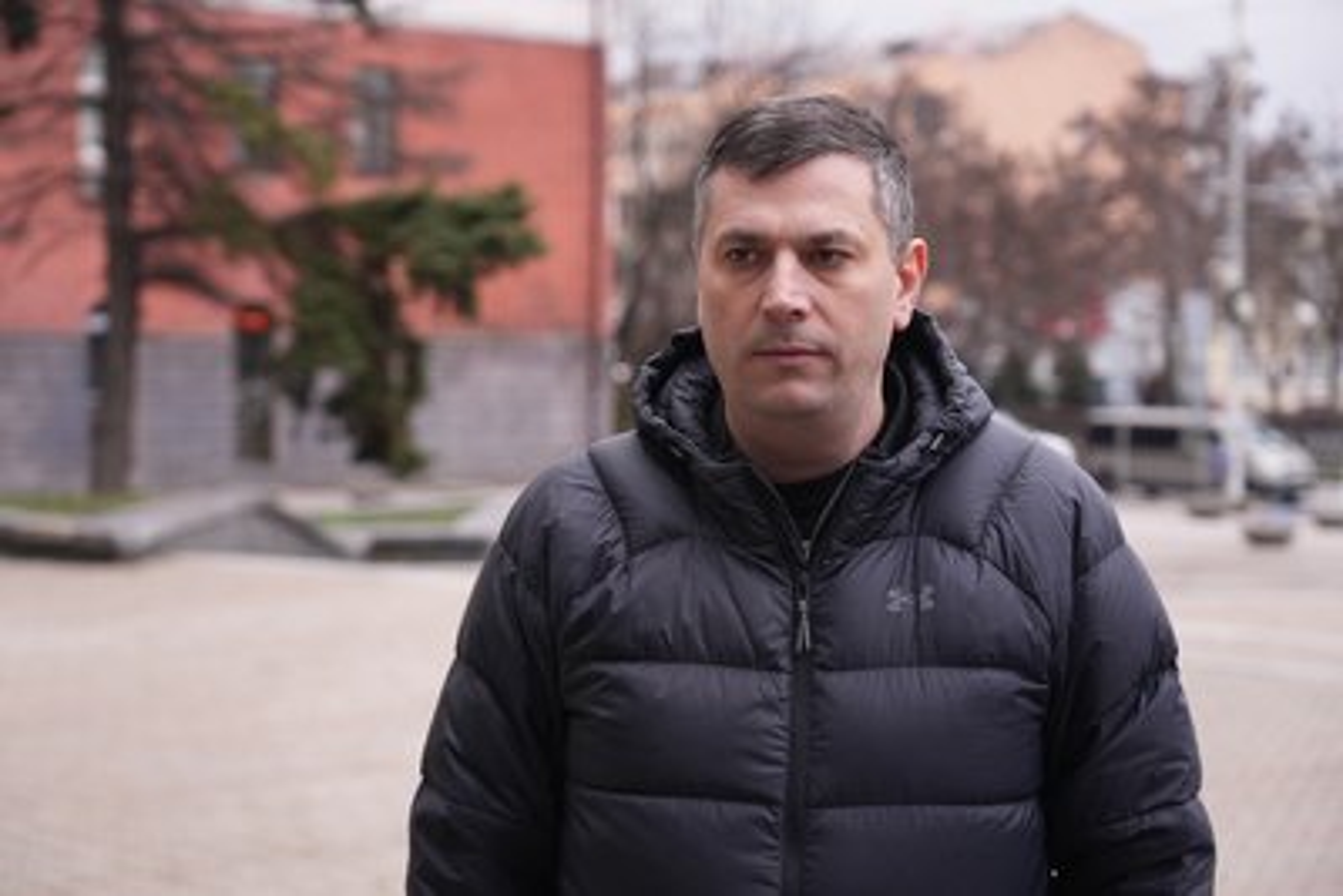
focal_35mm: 68
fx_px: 2538
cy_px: 448
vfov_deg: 20.0
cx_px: 672
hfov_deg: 29.6
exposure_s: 1/800
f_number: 4
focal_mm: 68
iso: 1250
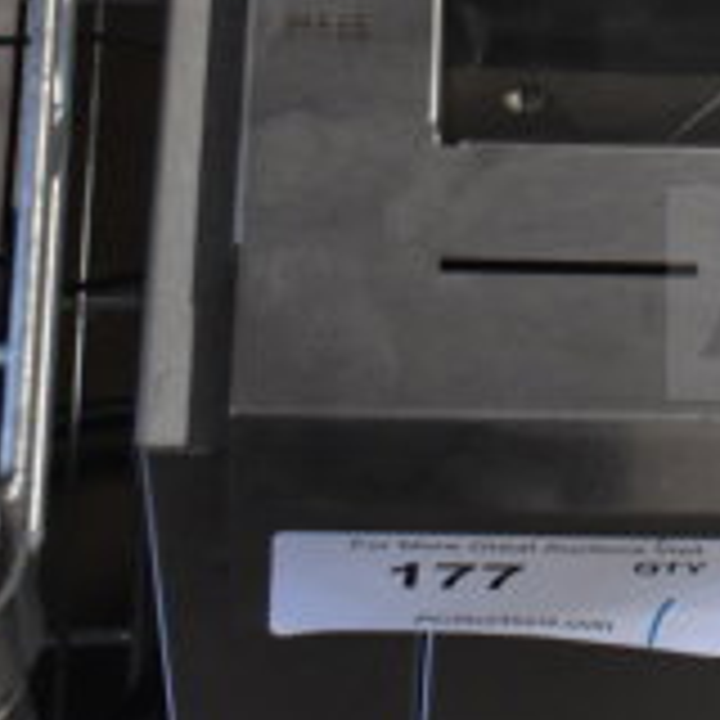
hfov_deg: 11.3
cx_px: 1170
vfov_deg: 11.9
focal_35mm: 146
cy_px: 43
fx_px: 3436
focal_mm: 30
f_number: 4.2
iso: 1100
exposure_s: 1/50
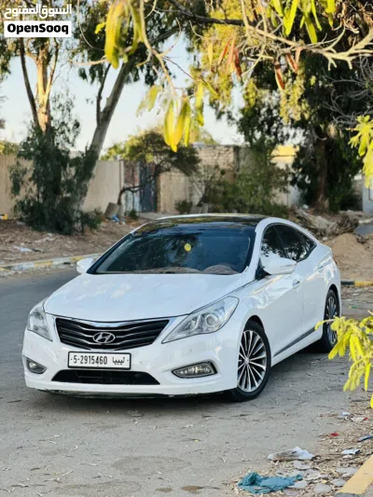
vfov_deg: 25.3
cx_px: 186
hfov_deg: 19.1
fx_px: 1106
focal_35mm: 77
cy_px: 248
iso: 32
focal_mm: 9
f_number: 2.8
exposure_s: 1/121
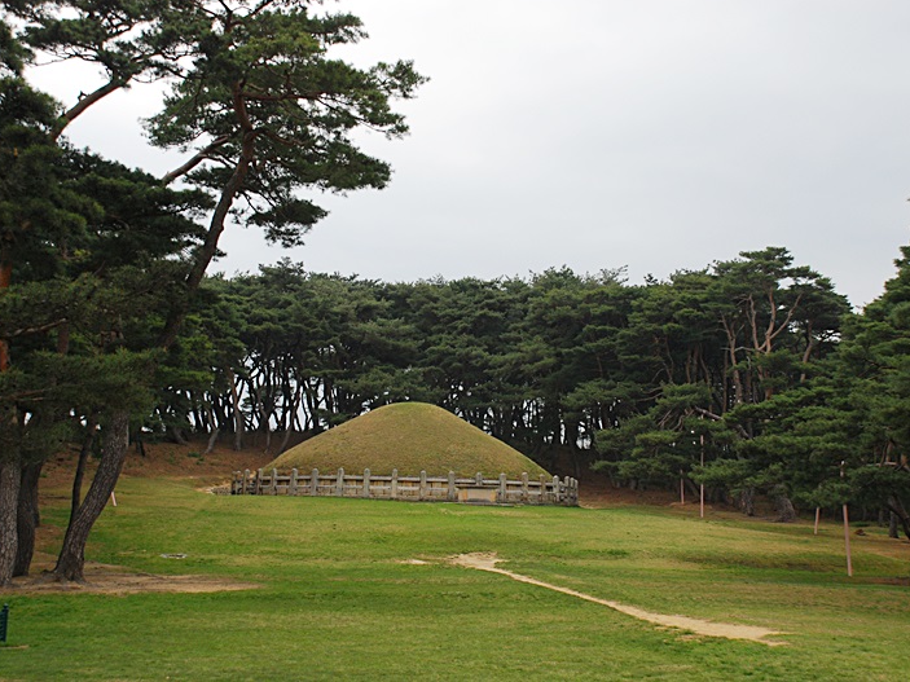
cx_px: 436
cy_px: 338
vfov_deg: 25.4
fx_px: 1513
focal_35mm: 58
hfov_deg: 33.5
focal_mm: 35
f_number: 6.3
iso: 400
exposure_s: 1/160
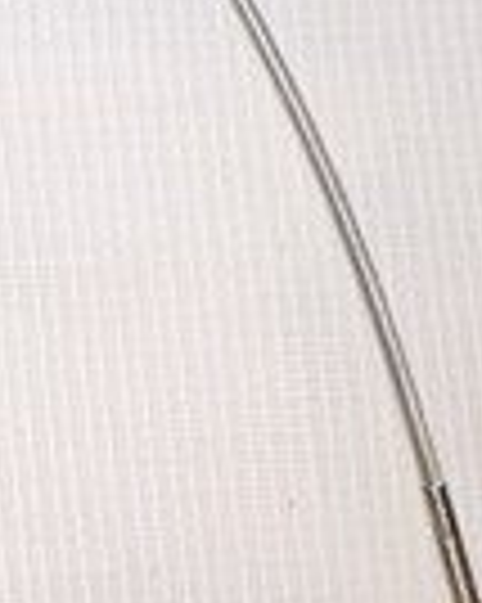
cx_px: -320
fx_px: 2107
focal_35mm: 118
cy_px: -238
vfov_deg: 15.3
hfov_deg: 12.2
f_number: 1.9
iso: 40
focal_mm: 3.6
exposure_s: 1/50
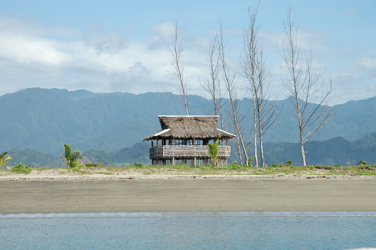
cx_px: 188
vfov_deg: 13.0
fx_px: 1096
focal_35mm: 105
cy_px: 125
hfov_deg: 19.5
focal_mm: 70
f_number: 9.5
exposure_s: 1/350
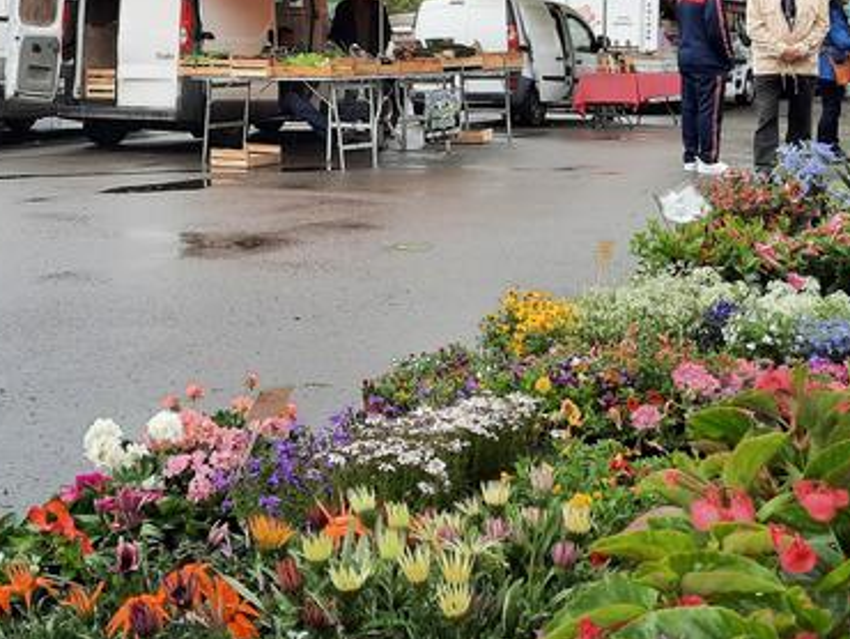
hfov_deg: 34.6
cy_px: 48
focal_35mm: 54
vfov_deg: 26.1
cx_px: 186
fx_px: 1327
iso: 32
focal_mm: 4.6
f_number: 2
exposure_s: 1/328
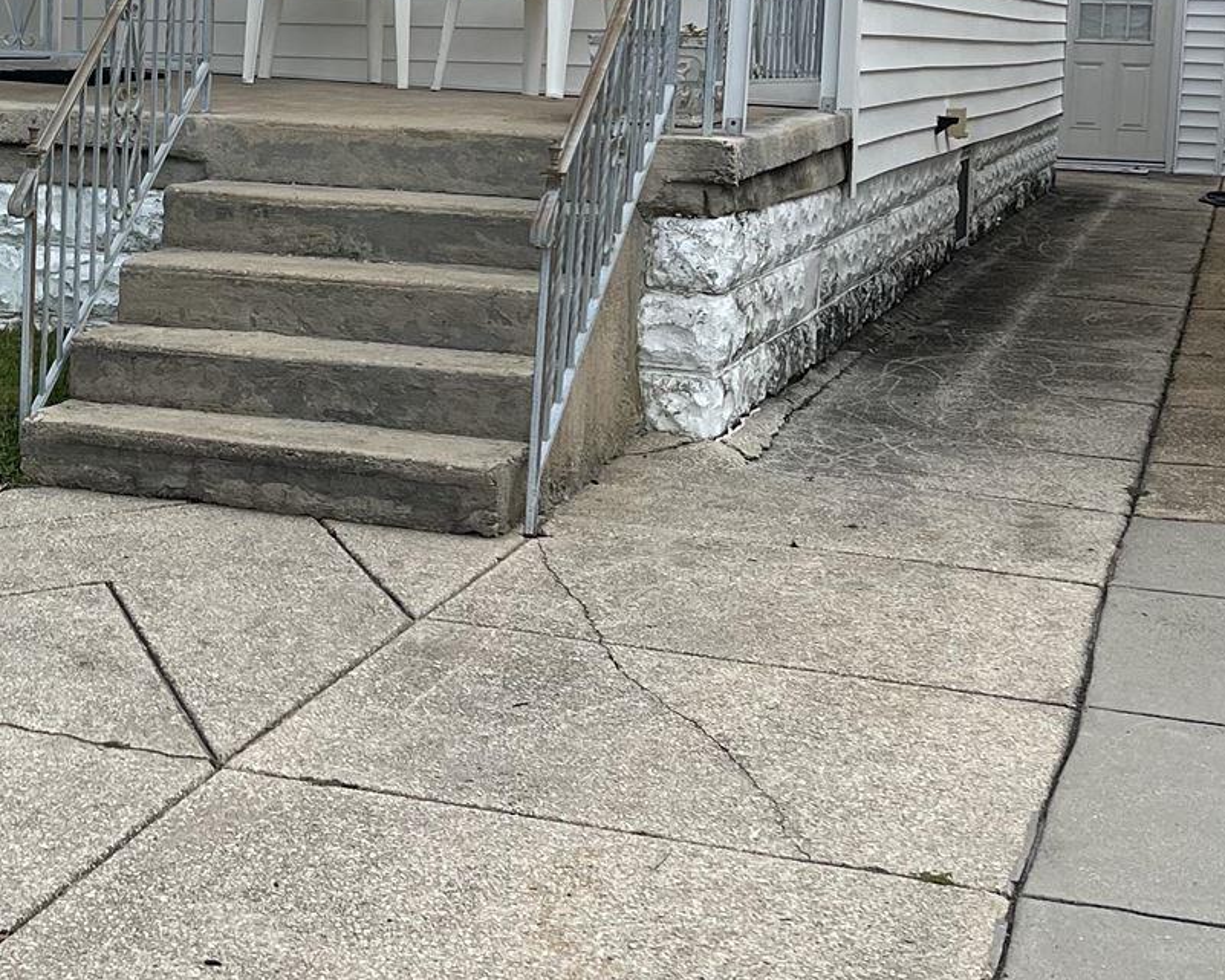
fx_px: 2647
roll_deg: +0.1
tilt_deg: -2.4
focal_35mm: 73
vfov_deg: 20.7
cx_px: 86
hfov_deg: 25.1
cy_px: 199
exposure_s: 1/4274
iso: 50
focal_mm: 5.7
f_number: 1.5
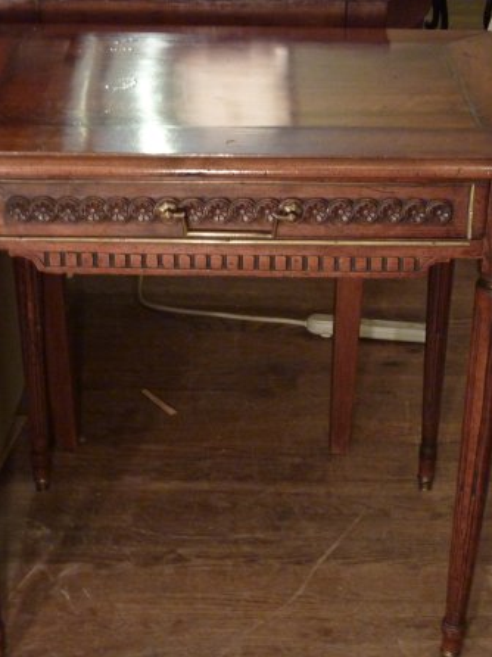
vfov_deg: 27.8
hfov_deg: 21.0
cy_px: 330
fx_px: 1328
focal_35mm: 70
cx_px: 299
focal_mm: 8.5
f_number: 3.8
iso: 400
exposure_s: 1/8
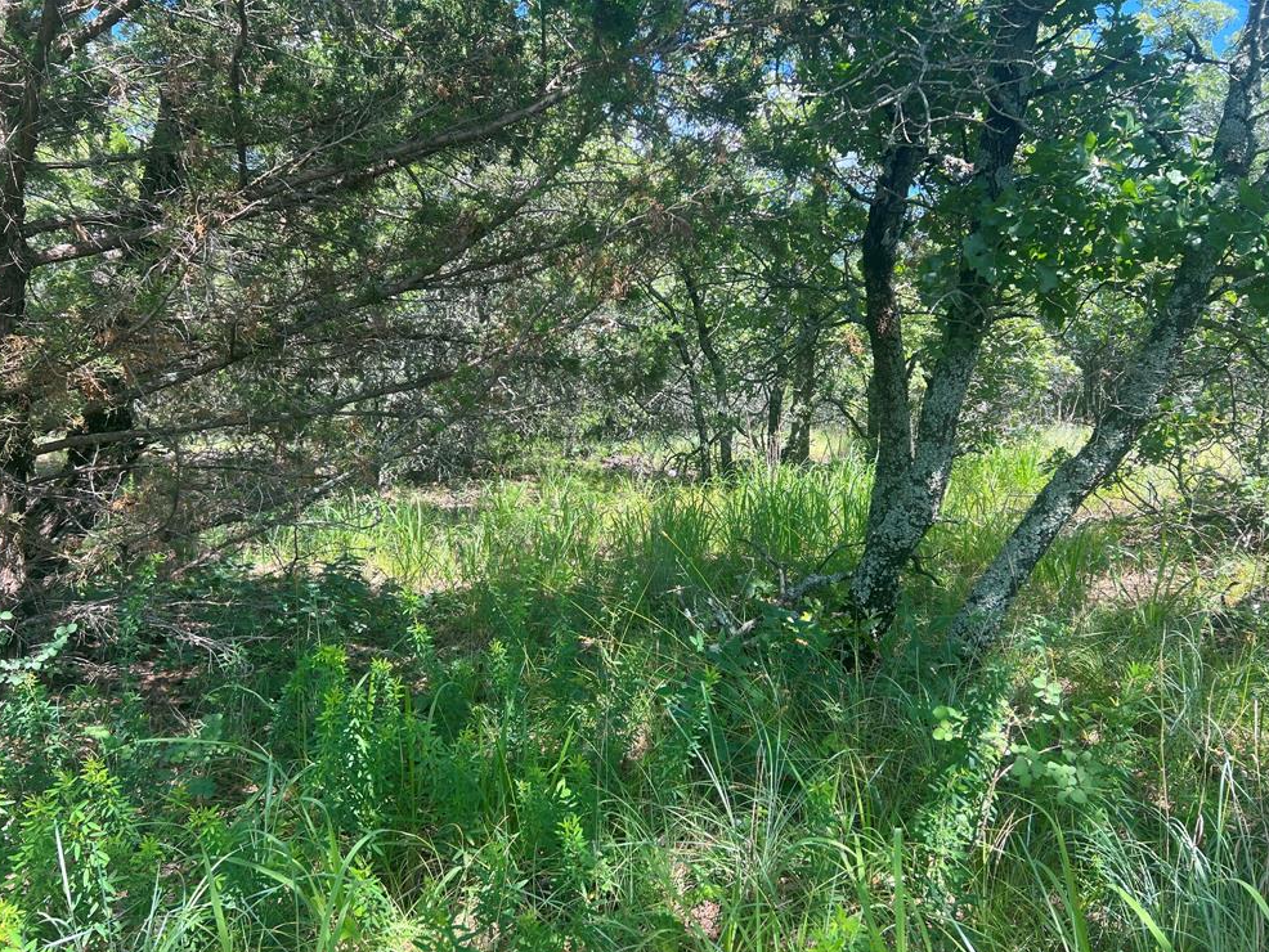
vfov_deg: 51.4
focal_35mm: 27
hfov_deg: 65.3
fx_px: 990
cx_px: 623
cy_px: 493
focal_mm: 5.7
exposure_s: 1/506
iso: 50
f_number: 1.5
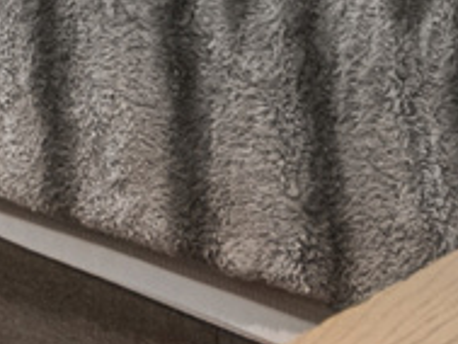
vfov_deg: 8.6
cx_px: -235
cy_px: -640
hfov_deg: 12.6
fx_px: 1959
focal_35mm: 148
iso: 200
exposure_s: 1/5
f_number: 8
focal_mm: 12
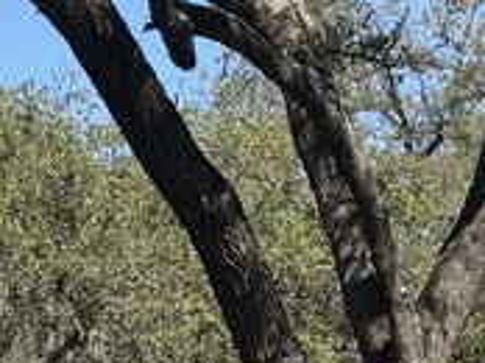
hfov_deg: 11.1
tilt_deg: -4.7
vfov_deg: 8.1
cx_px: -3
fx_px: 2477
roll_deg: -0.2
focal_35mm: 177
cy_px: 648
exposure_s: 1/2762
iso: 64
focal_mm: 6.76
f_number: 1.78
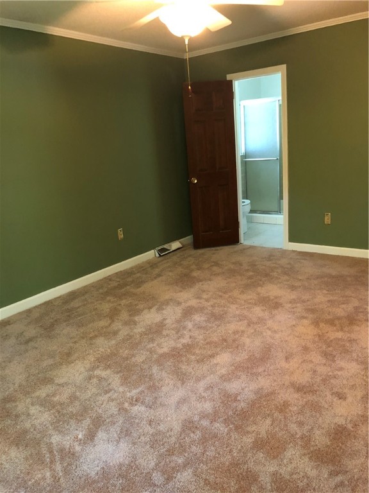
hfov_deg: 49.7
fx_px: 398
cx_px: 184
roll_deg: +5.0
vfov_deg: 63.4
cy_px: 246
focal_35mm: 28
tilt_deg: -14.8
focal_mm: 3.99
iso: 100
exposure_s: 1/5
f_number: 1.8
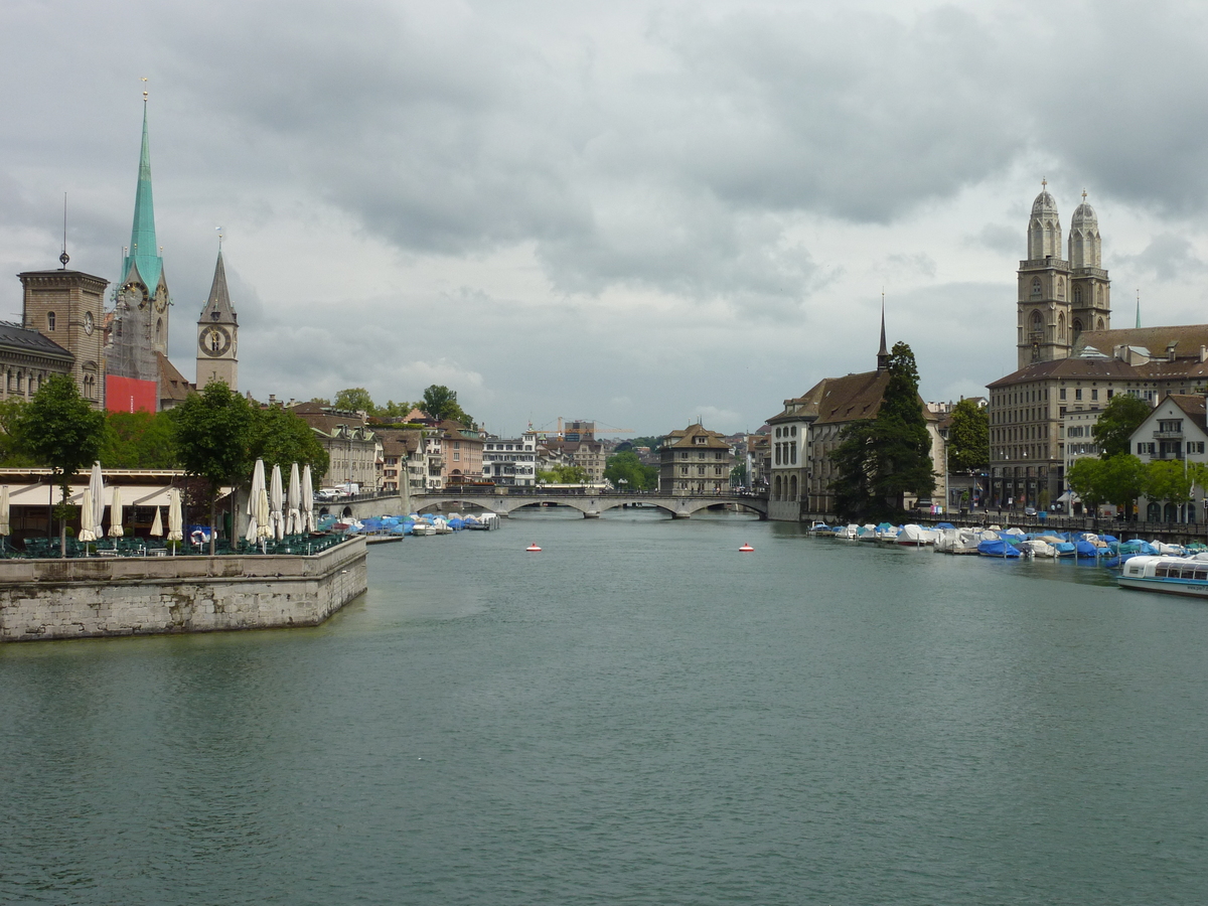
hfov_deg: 39.7
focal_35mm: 48
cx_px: 604
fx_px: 1675
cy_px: 453
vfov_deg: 30.3
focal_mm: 7.9
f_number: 5.6
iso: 100
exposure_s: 1/640
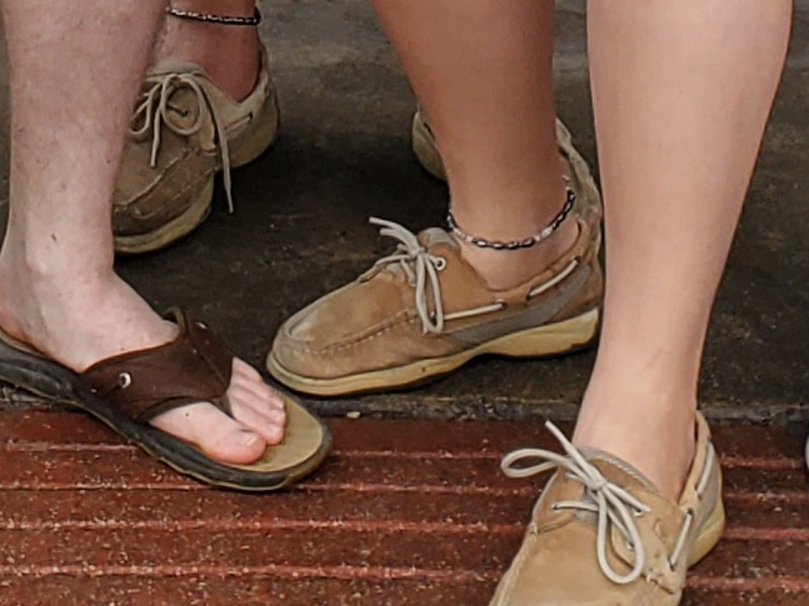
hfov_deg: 12.1
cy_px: -1008
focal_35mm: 162
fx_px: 3785
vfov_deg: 8.2
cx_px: -18
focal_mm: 4.3
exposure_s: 1/699
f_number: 2.4
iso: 50
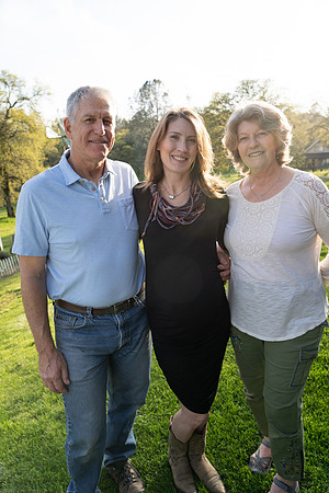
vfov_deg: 73.7
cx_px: 164
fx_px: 329
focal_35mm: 24
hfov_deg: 53.1
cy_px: 246
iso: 125
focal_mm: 24
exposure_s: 1/250
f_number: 4.5
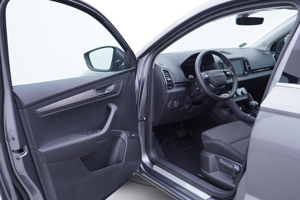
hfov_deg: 53.1
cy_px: 100
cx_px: 150
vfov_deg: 36.9
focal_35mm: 36
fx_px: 300
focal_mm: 24
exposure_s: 1/40
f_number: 2.8
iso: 125
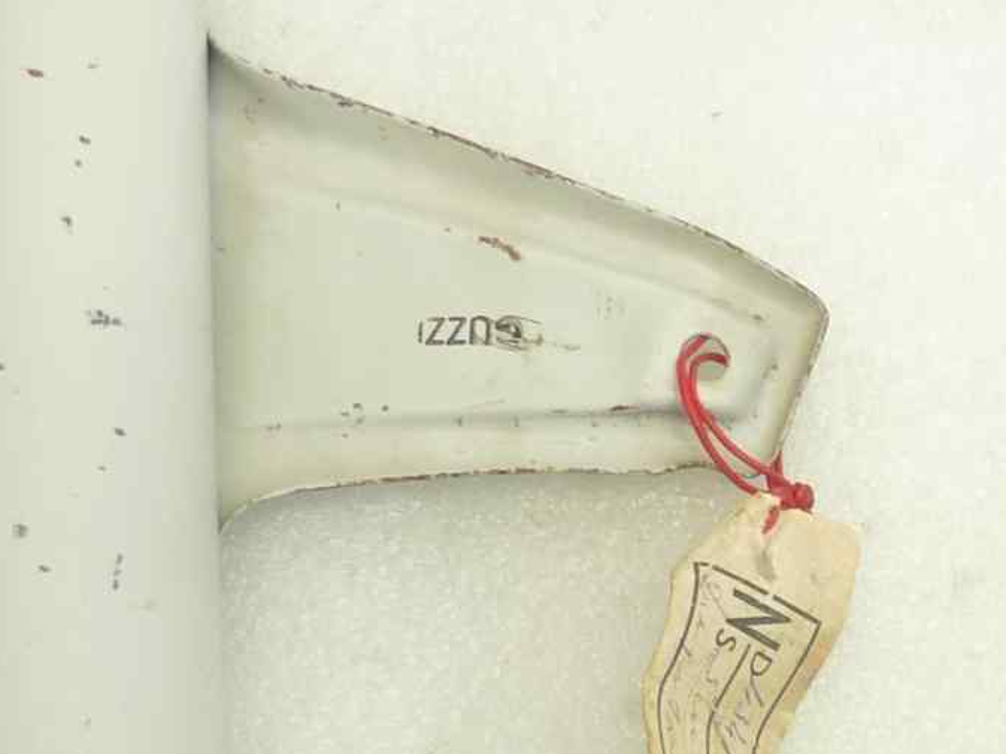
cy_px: 1048
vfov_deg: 14.7
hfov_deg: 19.9
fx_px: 2760
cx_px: 1070
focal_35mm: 95
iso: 80
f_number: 3.3
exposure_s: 1/15
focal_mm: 4.1
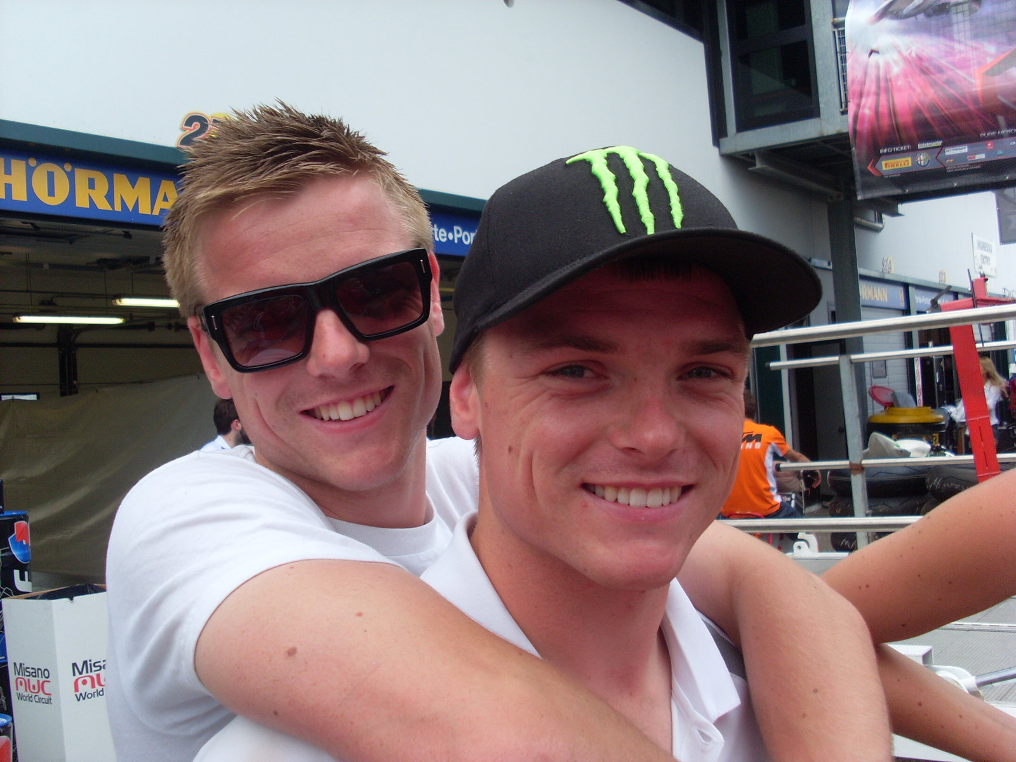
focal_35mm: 38
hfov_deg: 49.0
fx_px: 1115
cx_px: 508
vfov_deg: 37.7
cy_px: 381
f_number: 7.7
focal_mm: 6.3
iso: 80
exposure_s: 1/60
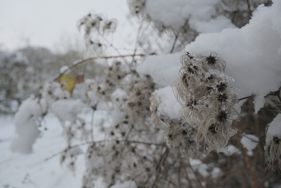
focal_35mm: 37
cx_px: 140
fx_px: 289
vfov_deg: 35.9
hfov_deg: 51.9
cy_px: 94
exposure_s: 1/280
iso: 640
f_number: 6.4
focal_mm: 24.7
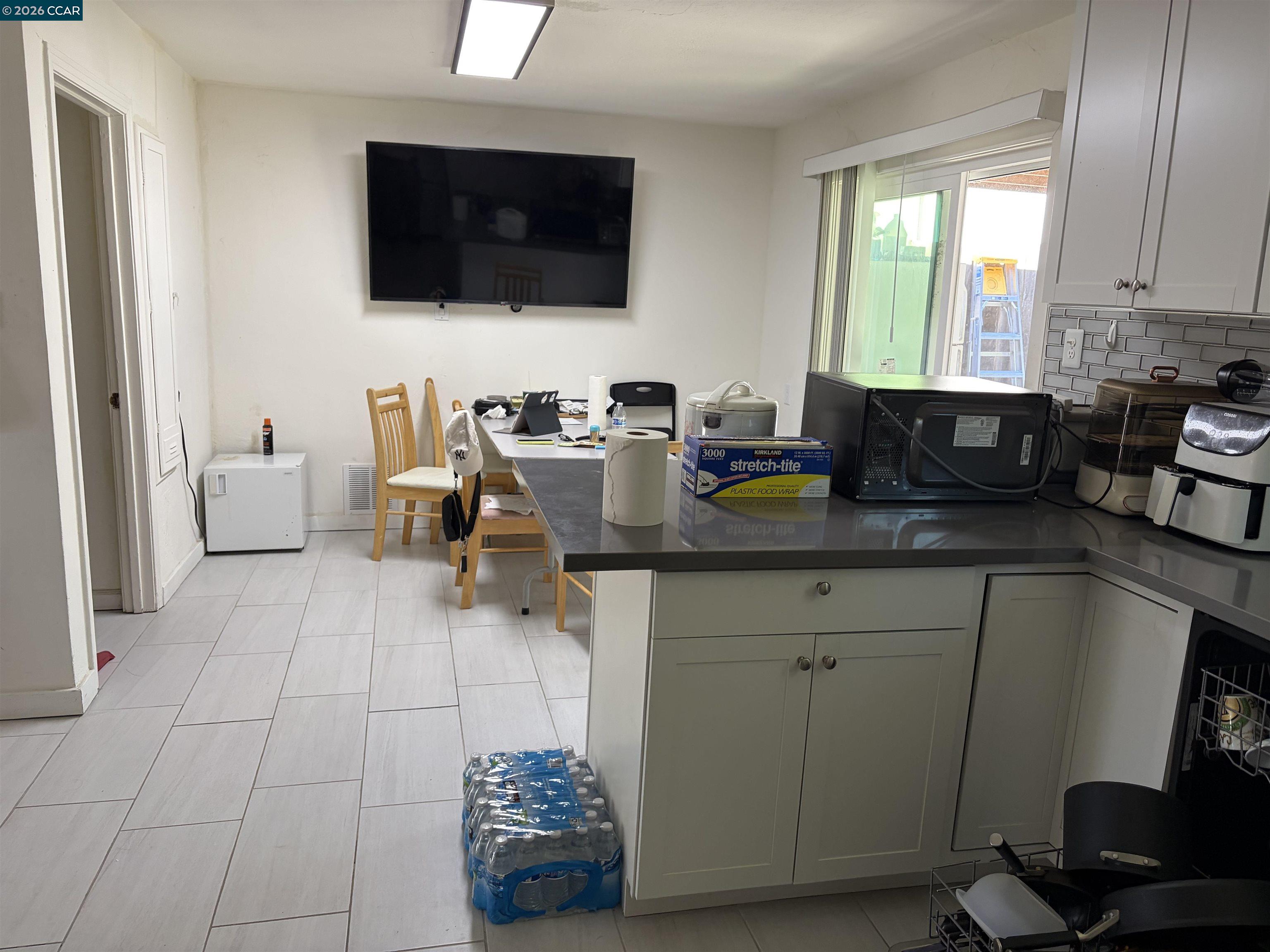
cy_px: 476
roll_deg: -1.2
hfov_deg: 67.3
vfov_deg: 53.1
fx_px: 954
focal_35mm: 26
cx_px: 635
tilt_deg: -9.5
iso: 125
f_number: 1.6
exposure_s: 1/85
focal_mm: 5.96
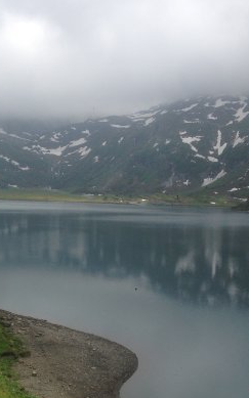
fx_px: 597
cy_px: 234
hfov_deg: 23.4
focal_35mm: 55
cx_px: 70
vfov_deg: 36.8
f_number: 2.4
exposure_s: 1/2262
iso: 50
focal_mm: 4.12
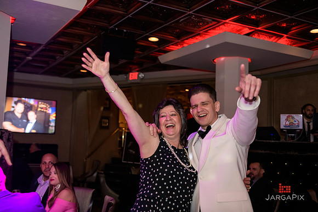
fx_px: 336
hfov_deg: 50.7
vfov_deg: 35.1
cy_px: 106
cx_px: 159
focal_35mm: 38
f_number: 3.2
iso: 1600
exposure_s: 1/125
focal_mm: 38
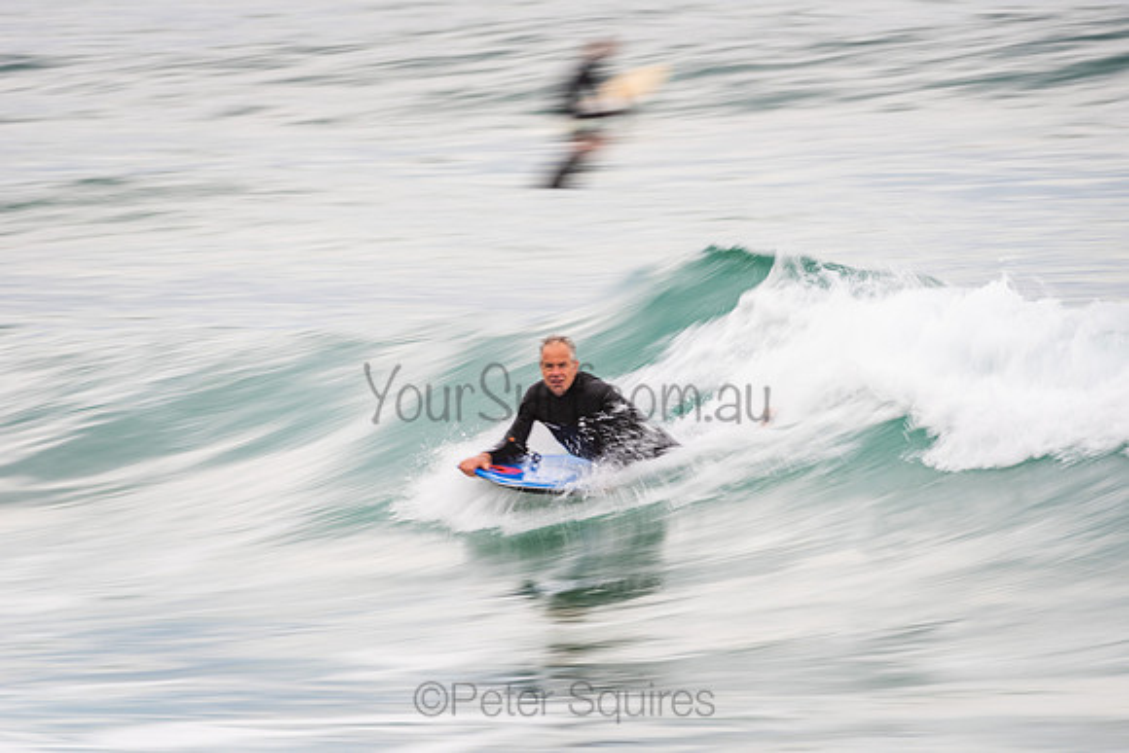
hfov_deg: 4.1
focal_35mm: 500
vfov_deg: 2.8
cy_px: 376
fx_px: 15683
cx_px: 564
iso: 64
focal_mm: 500
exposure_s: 1/20
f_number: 13
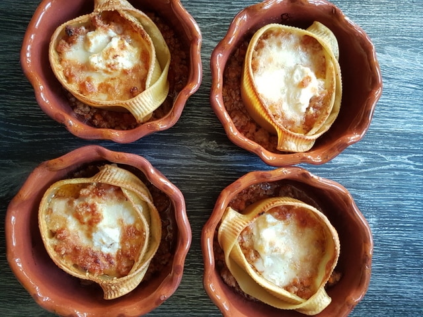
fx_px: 318
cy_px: 158
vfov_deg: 53.1
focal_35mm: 26
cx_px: 212
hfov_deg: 67.3
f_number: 1.7
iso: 160
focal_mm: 4.2
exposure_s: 1/37
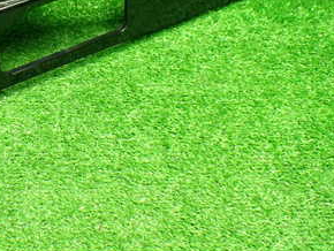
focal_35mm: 62
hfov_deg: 29.2
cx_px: 1
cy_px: 45
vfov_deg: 23.3
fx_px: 599
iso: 800
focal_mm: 5.4
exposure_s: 1/60
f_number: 2.3
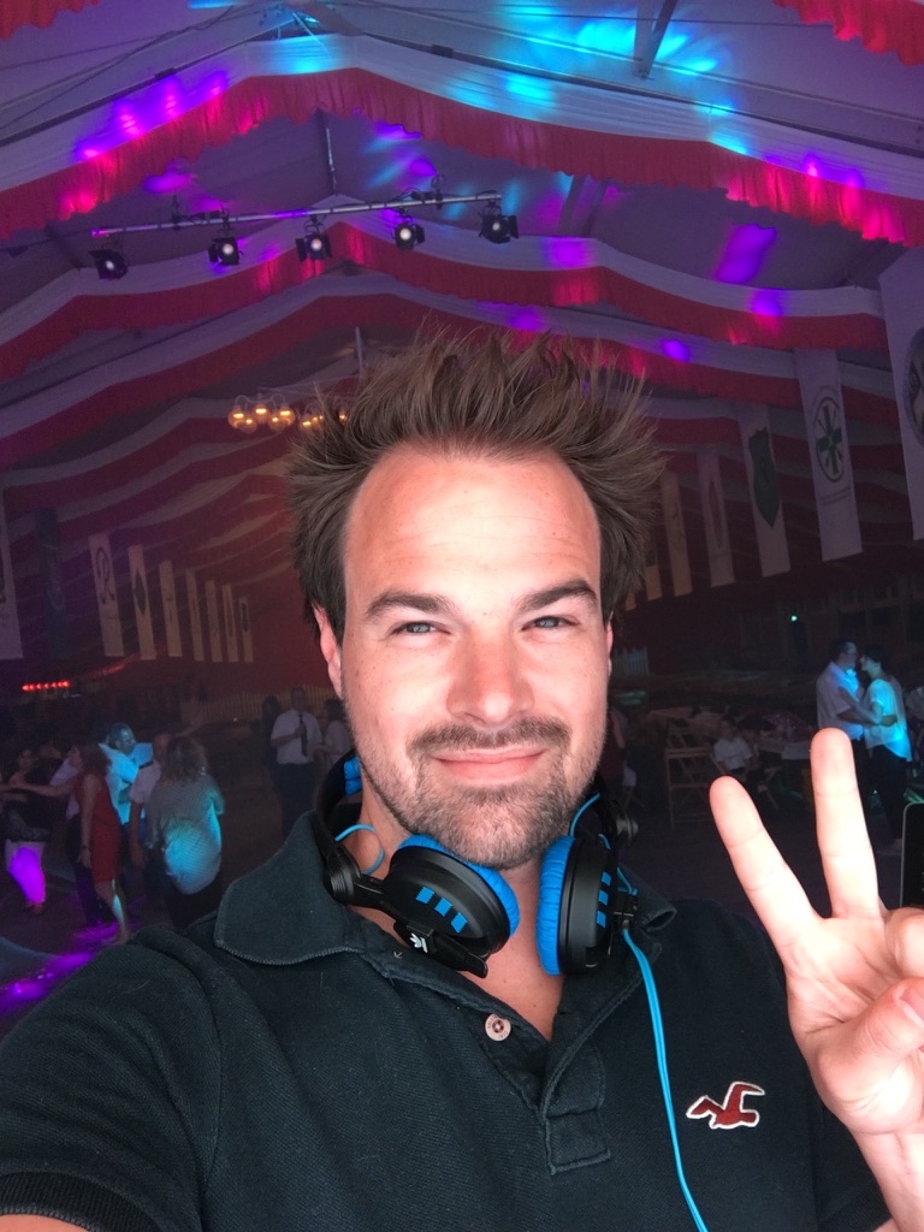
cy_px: 616
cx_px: 462
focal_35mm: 31
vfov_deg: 58.4
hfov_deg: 45.4
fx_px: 1103
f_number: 2.2
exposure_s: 1/25
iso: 32
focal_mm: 2.65
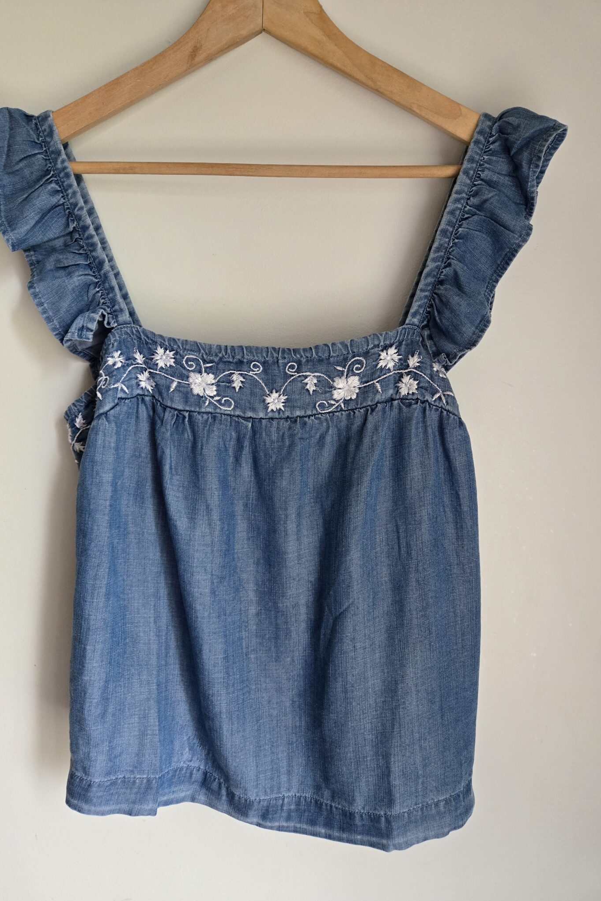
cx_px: 282
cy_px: 452
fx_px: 601
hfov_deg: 53.1
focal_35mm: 24
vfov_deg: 73.7
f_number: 1.8
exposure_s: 1/120
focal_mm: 5.4
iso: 640
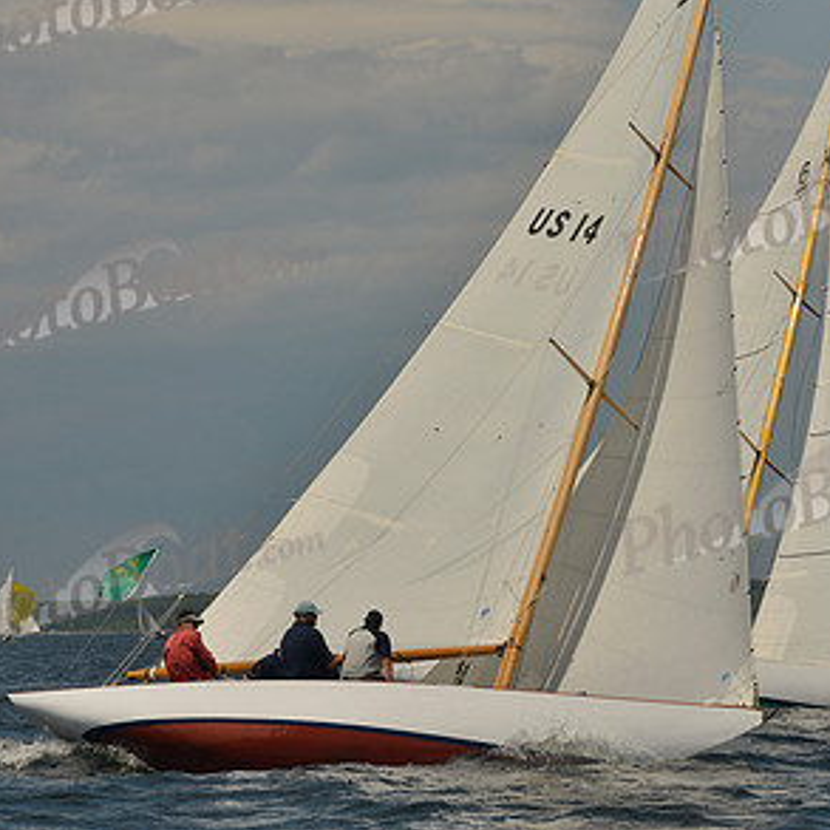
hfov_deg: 10.9
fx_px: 4340
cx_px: 472
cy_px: 108
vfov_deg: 10.9
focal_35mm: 160
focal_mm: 95
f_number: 13
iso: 280
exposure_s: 1/800
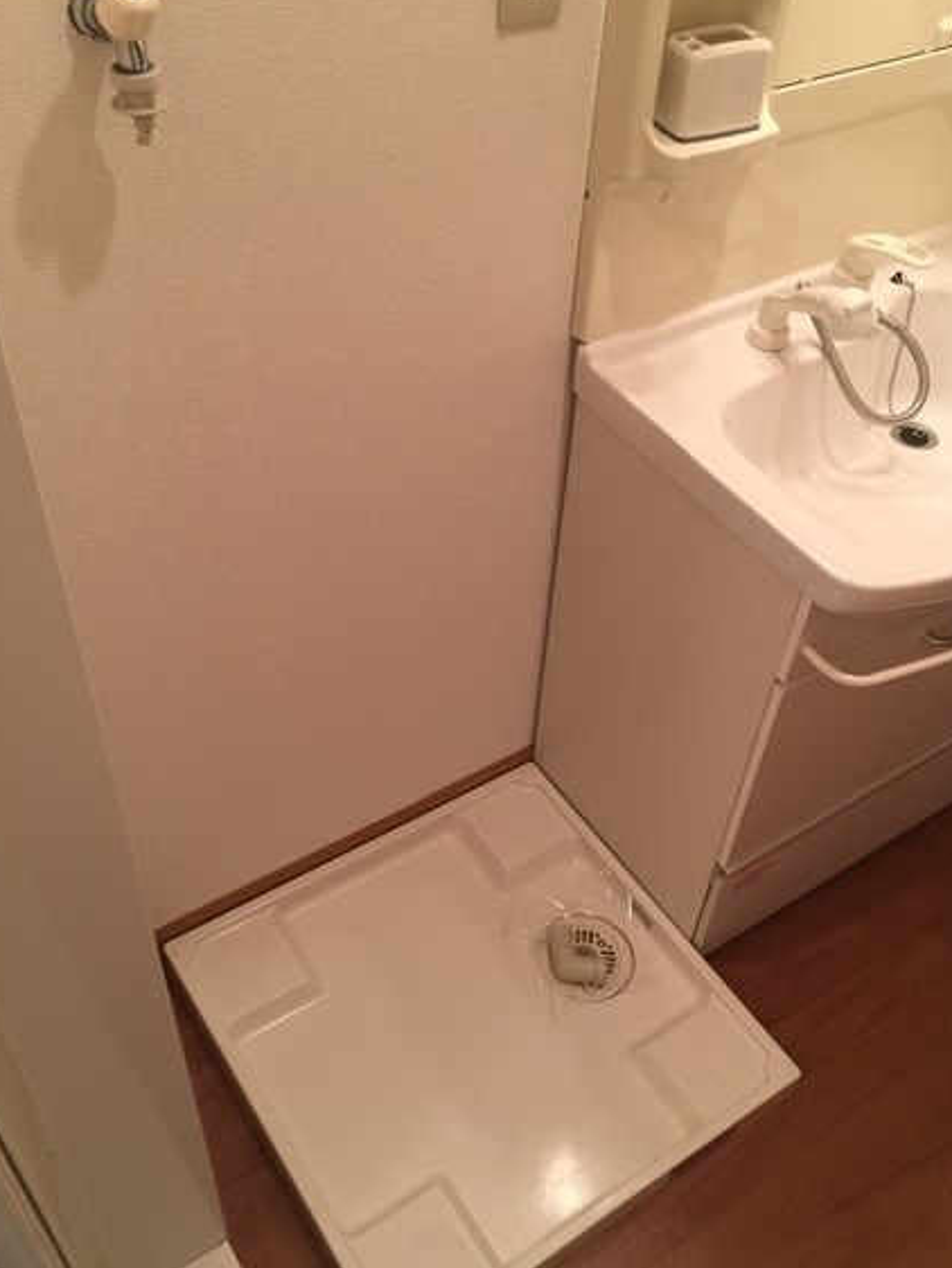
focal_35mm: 33
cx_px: 510
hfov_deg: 42.9
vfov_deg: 55.3
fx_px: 1209
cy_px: 672
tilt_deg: -46.9
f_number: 2.2
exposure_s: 1/15
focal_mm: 4.15
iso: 40
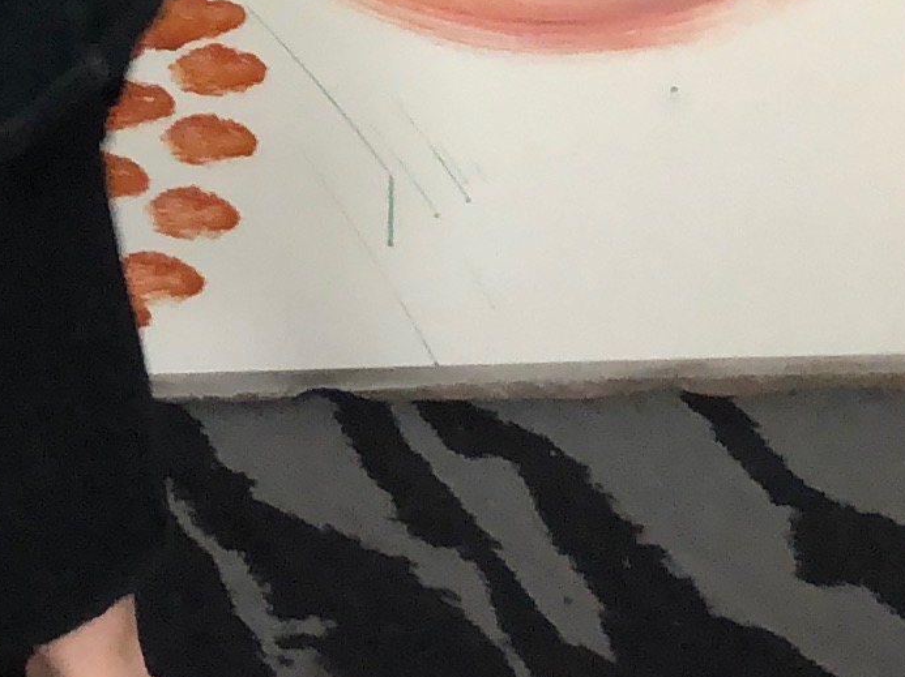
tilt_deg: -7.5
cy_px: -984
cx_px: -938
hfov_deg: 11.0
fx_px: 4259
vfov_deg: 8.3
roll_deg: +0.1
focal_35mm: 163
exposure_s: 1/40
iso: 125
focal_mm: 4
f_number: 1.8
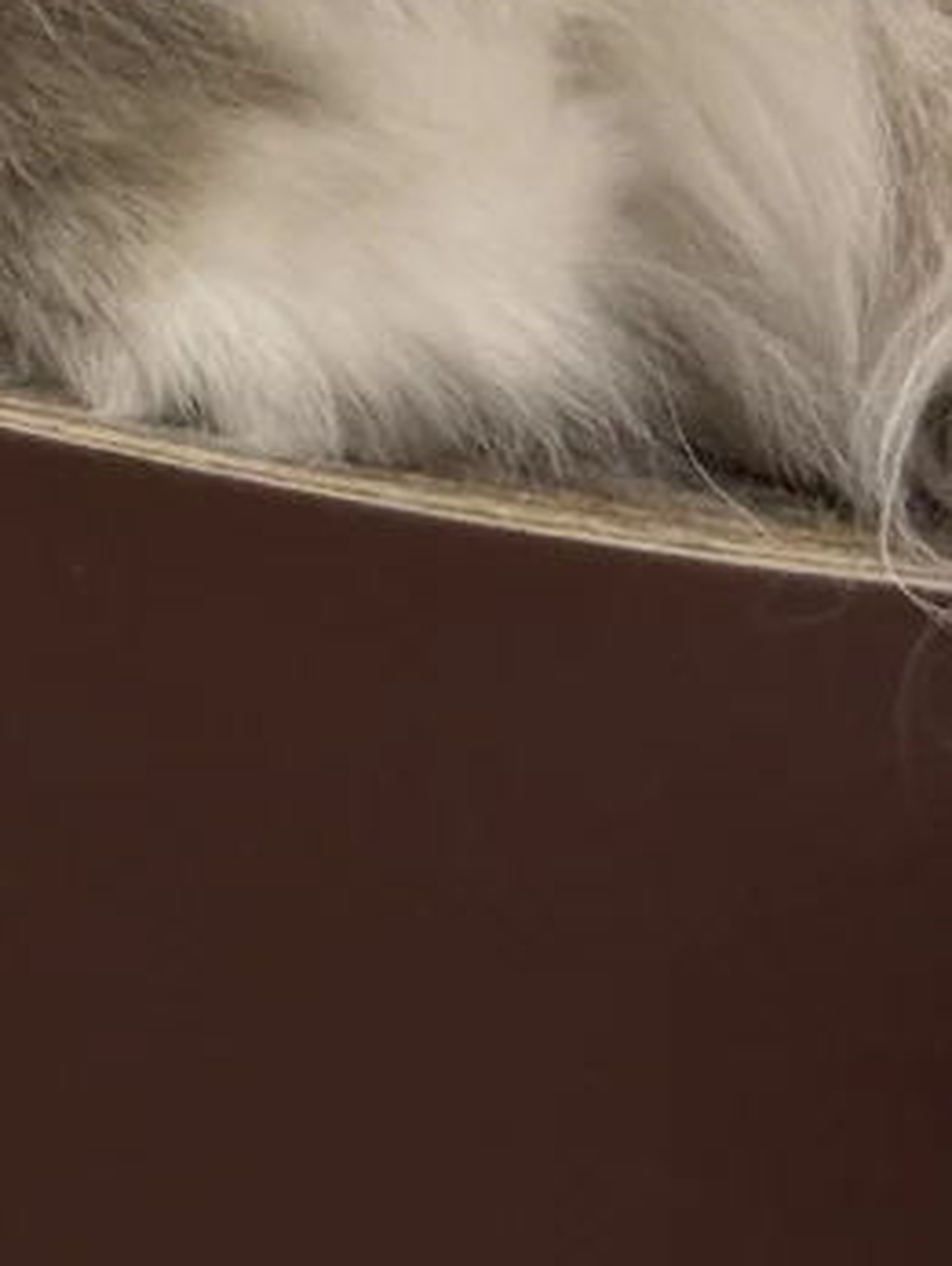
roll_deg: +6.8
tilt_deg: -1.3
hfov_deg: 7.2
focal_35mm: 199
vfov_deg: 9.4
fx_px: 7284
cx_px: -861
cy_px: -1069
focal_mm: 6.76
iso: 160
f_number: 1.78
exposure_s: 1/60
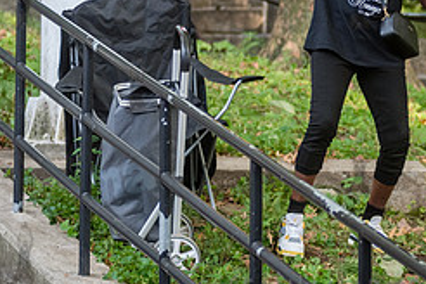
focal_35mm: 327
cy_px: -1
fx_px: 3869
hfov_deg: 6.3
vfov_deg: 4.2
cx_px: 358
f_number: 2.8
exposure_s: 1/320
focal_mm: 105
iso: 1000
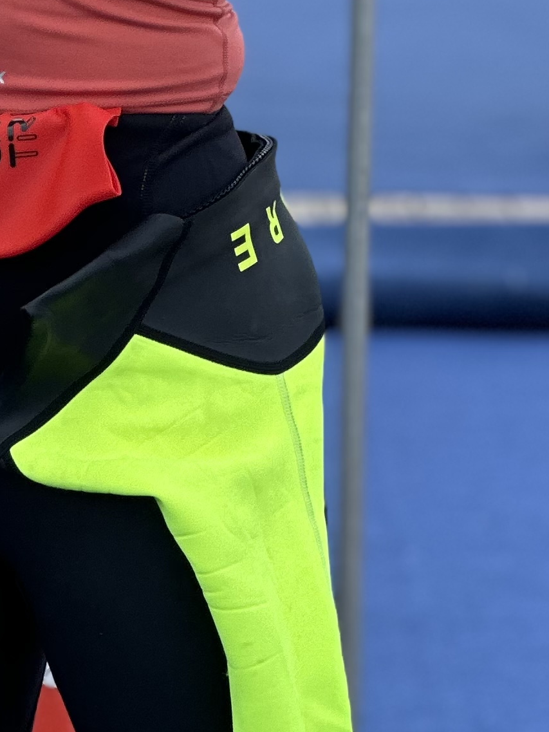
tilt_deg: -0.3
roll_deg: -0.2
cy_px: -243
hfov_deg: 5.4
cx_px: 82
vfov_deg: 7.2
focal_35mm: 273
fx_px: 5772
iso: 25
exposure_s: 1/213
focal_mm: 9
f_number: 2.8
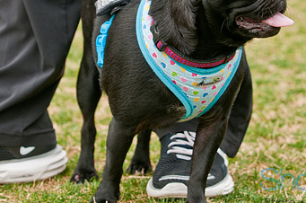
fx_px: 1731
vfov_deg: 6.7
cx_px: 144
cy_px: 53
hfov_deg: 10.1
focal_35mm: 204
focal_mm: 80
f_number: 5
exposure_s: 1/250
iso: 200
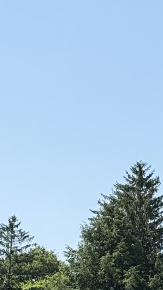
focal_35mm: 202
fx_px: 1552
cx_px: 392
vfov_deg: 10.6
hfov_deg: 5.8
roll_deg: -0.7
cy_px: 278
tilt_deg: +6.9
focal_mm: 6.76
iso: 80
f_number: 1.78
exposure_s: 1/3226
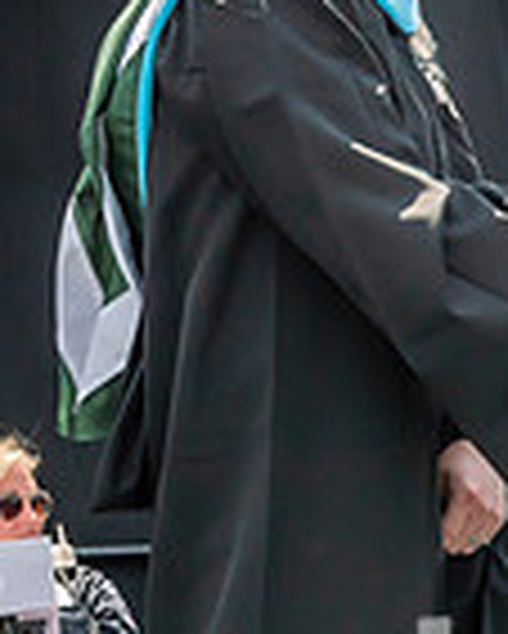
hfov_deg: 8.7
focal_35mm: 172
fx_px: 3229
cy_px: 534
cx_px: 892
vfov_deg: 11.2
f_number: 7.1
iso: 200
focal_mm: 24
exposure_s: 1/800
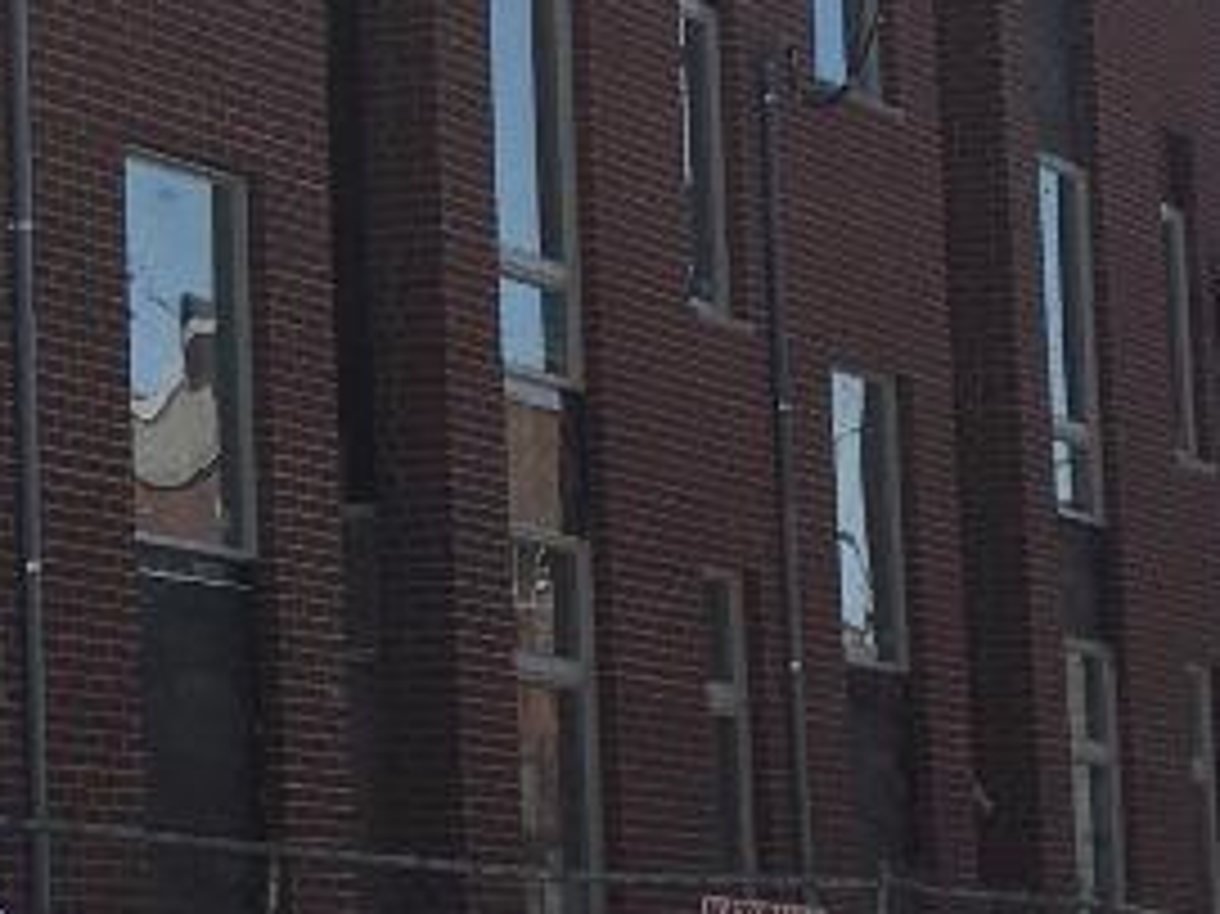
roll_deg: +0.0
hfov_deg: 11.6
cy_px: 248
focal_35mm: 154
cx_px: -1211
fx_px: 5425
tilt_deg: +10.1
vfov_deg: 9.6
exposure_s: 1/1374
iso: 25
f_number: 2.2
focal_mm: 4.15
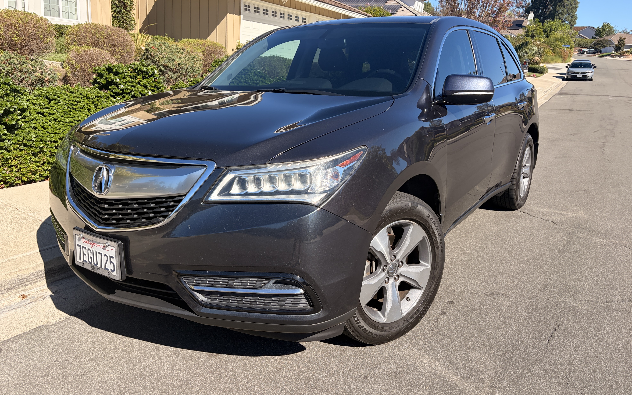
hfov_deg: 66.5
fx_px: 482
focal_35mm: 28
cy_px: 180
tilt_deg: -13.3
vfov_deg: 44.5
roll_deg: -2.1
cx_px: 312
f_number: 1.6
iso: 64
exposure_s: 1/2451
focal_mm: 5.96
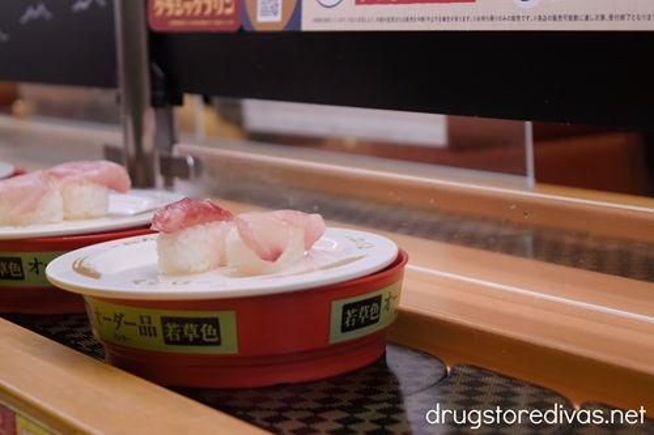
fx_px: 1498
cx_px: 327
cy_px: 218
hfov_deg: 24.6
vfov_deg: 16.5
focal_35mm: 82
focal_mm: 55
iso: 400
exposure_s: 1/125
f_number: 5.6
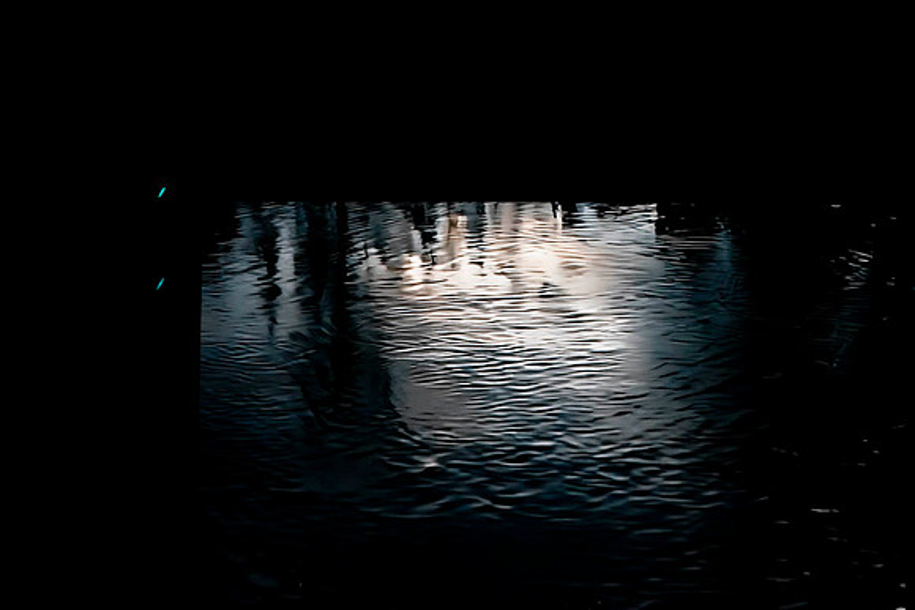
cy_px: 305
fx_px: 2542
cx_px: 458
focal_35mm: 100
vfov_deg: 13.7
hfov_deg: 20.4
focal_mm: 100
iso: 6400
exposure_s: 1/400
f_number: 10
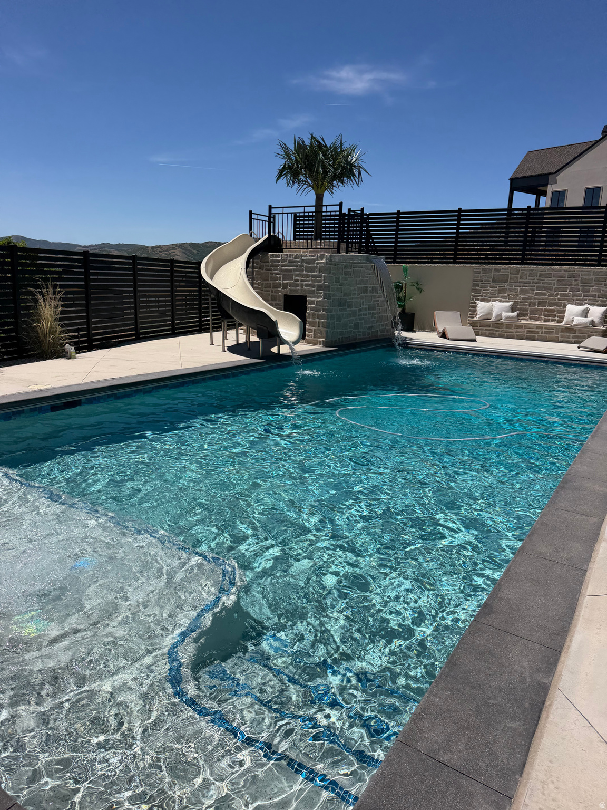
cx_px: 304
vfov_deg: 71.6
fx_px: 561
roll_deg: -2.5
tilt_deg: -13.5
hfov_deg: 56.8
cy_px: 405
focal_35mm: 24
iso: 80
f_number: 1.78
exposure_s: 1/10309
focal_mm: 6.76
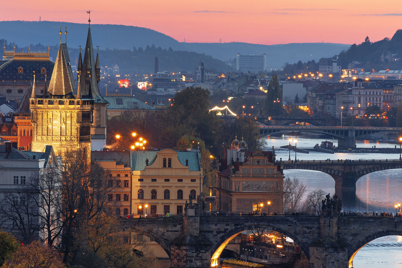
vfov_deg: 4.1
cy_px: 143
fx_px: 3786
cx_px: 274
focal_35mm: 339
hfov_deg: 6.1
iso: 100
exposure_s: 2.5
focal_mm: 155
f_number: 9
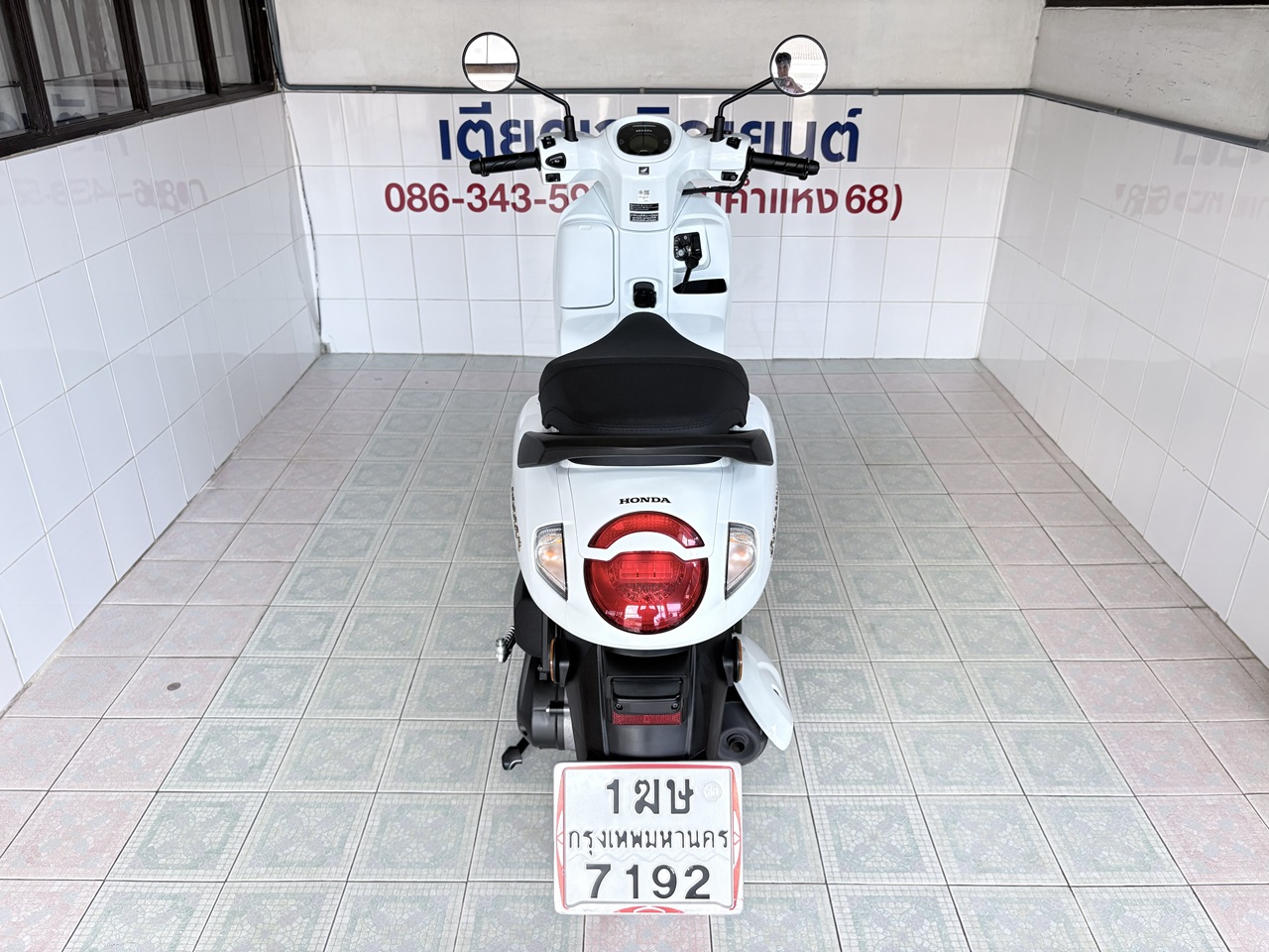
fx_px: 953
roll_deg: +0.3
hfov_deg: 67.3
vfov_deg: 53.1
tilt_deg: -26.1
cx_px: 634
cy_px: 476
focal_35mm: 26
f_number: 1.6
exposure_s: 1/88
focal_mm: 5.96
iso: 125
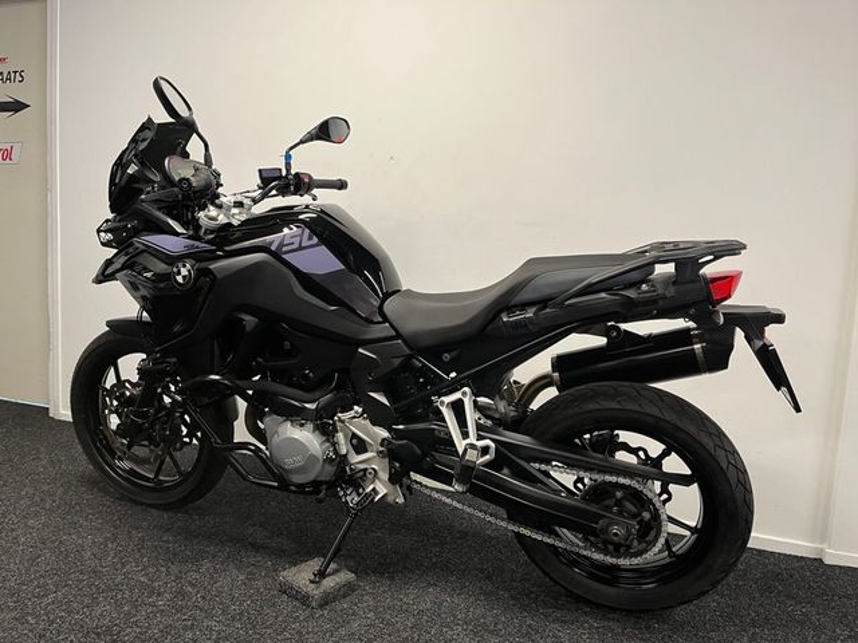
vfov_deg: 53.1
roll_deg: -3.6
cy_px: 322
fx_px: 644
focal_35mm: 26
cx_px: 429
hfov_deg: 67.3
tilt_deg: -6.4
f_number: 1.6
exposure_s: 1/50
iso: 80
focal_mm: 5.1
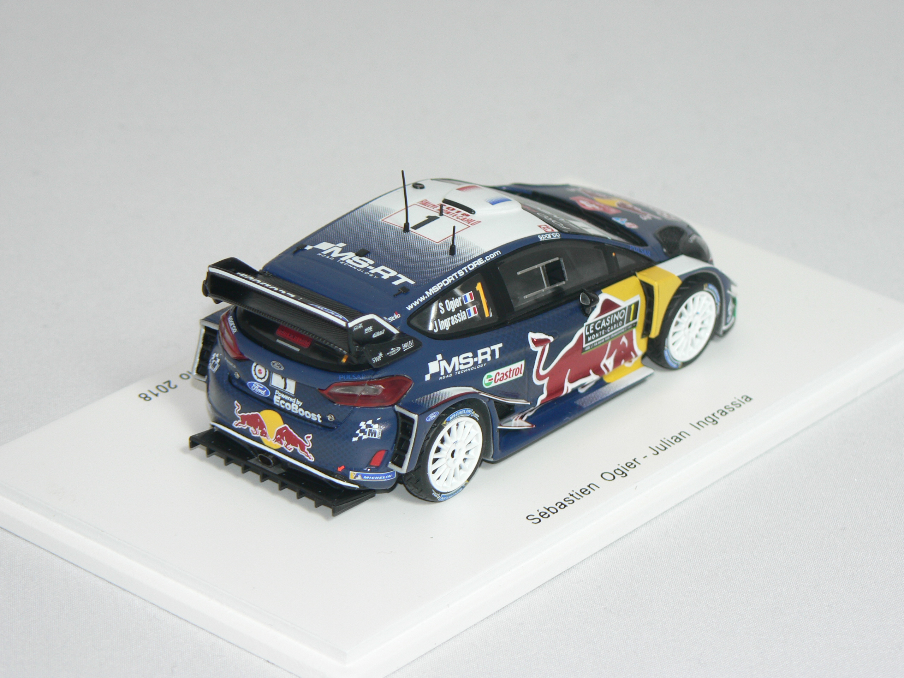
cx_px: 452
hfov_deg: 13.7
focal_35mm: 144
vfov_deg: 10.3
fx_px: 3761
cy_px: 339
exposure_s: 1/60
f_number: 3.2
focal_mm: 24.1
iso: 80
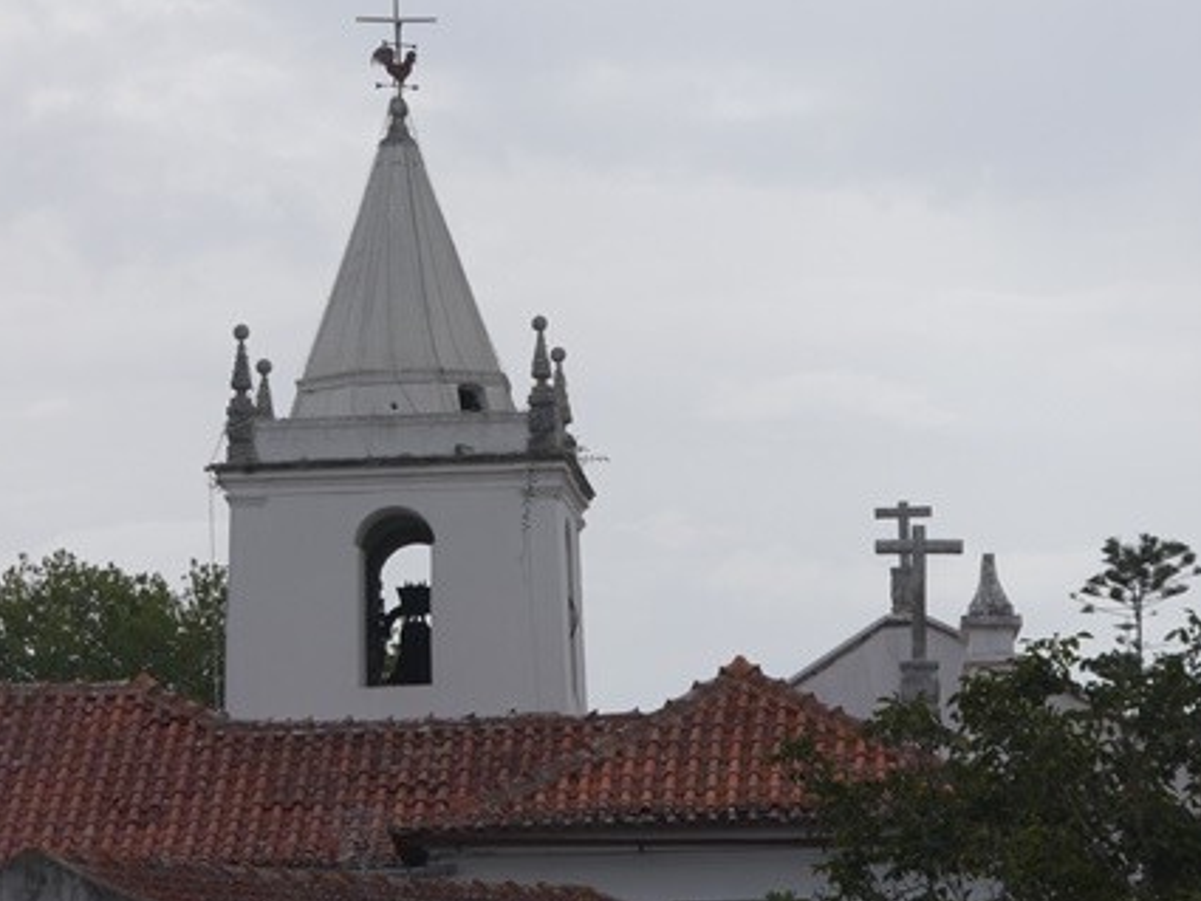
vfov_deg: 5.7
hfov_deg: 7.6
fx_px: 9058
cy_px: 432
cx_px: 610
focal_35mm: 261
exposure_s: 1/500
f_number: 5.6
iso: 80
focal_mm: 41.4
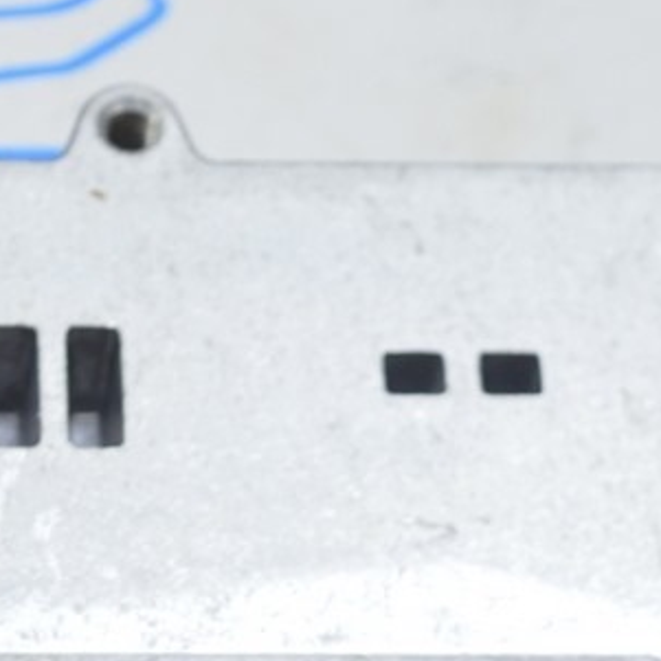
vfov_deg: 9.5
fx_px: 3932
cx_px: -20
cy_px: 677
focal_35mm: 182
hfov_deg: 9.5
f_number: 5.6
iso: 400
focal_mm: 42
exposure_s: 1/20
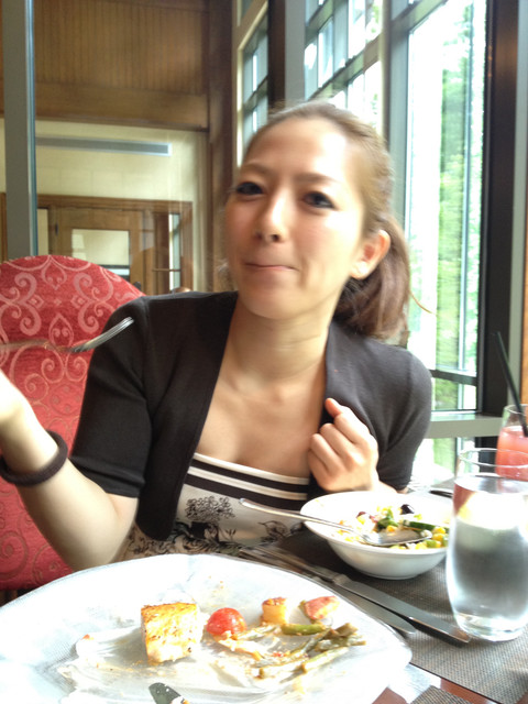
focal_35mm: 35
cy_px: 352
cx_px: 264
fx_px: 712
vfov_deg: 52.6
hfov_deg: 40.7
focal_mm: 4.28
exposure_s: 1/20
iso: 125
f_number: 2.4
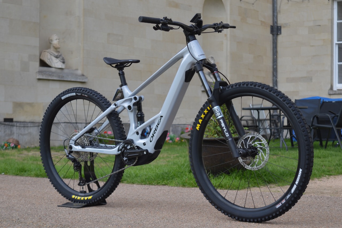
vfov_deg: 16.5
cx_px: 171
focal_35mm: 82
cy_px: 114
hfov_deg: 24.6
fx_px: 783
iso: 180
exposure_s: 1/125
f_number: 5.6
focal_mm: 55
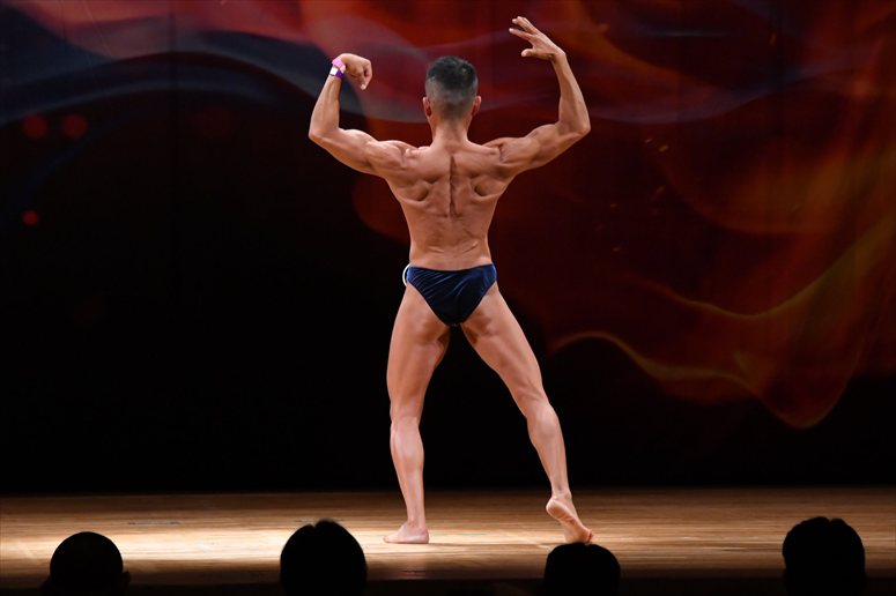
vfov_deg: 5.7
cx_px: 448
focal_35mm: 240
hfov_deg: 8.6
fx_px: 5970
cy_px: 298
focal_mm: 160
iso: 4000
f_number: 5.6
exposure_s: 1/400
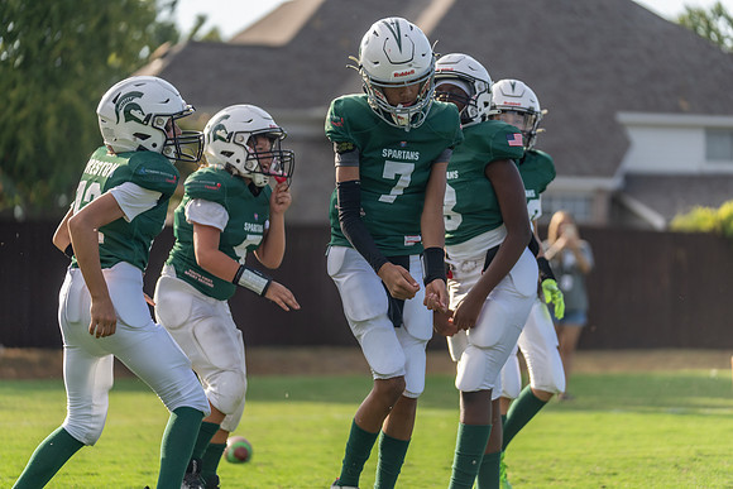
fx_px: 2525
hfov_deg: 16.5
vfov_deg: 11.1
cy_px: 244
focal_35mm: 124
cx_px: 366
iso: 100
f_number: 2.8
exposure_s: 1/1250
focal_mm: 124
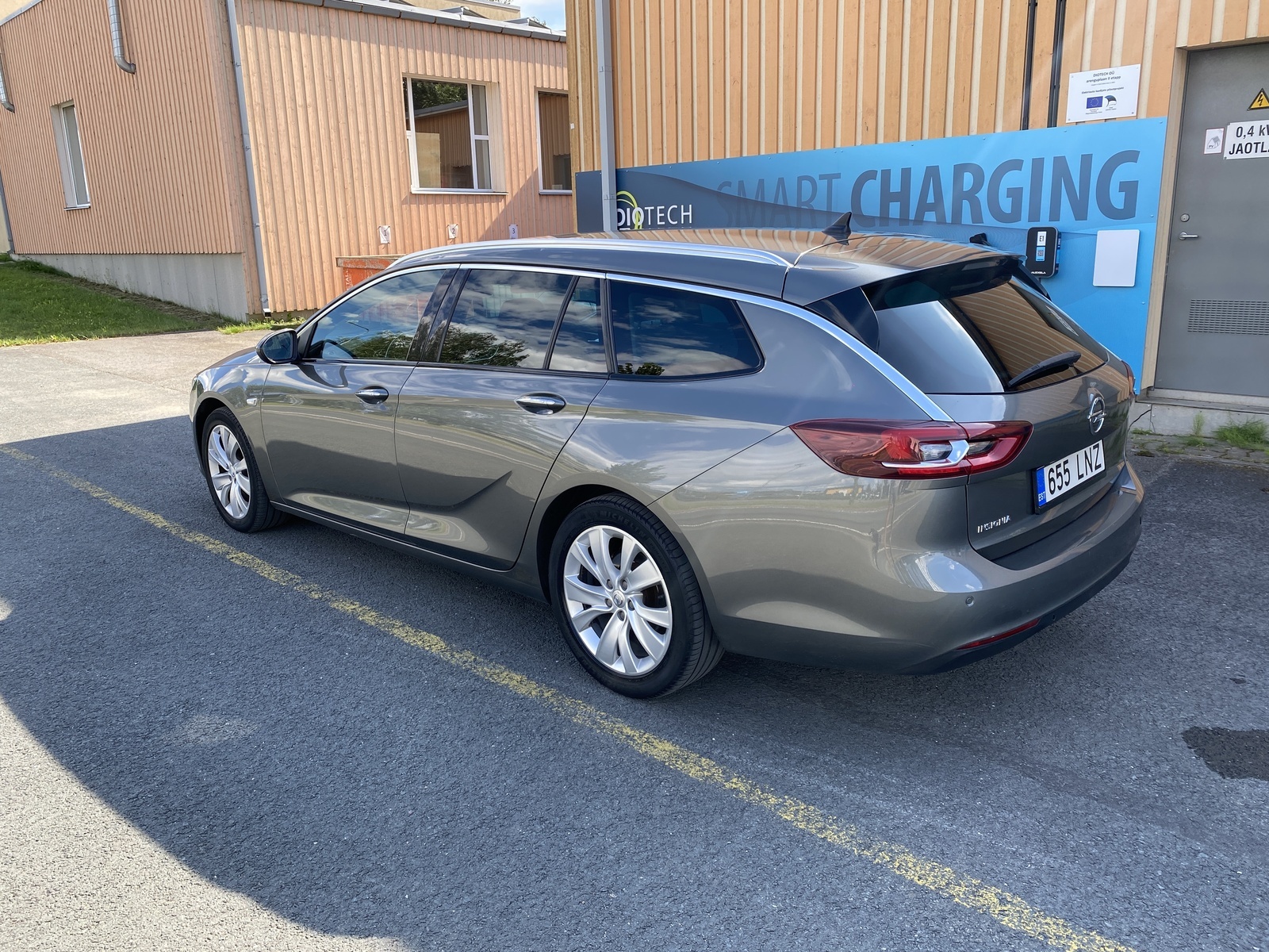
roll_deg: +1.4
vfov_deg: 53.1
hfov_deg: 67.3
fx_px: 953
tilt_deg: -13.7
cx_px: 634
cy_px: 476
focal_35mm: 26
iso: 32
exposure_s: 1/510
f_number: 1.8
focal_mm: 4.25
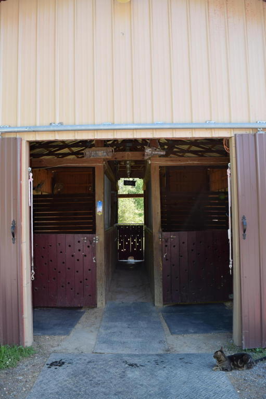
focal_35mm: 27
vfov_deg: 67.4
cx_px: 133
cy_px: 200
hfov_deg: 47.9
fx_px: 299
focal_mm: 18
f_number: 5.6
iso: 160
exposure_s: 1/125
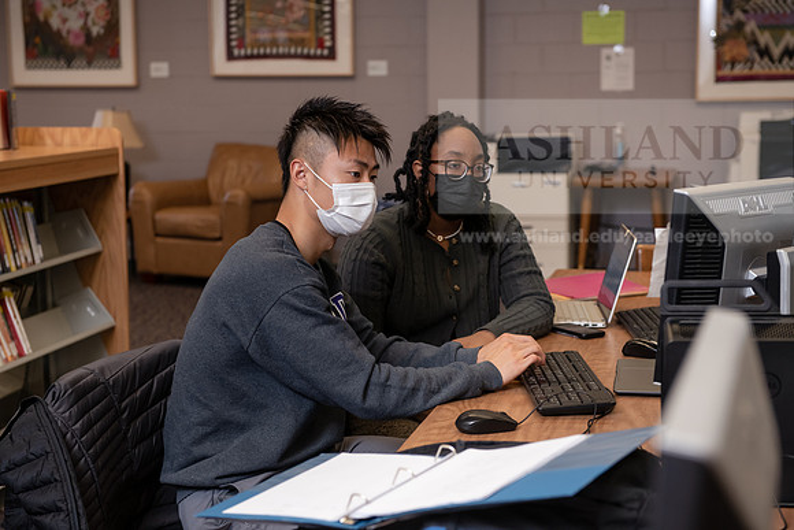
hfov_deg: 32.4
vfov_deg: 21.9
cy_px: 265
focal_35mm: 62
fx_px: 1368
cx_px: 397
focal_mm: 62
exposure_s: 1/160
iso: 1000
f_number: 4
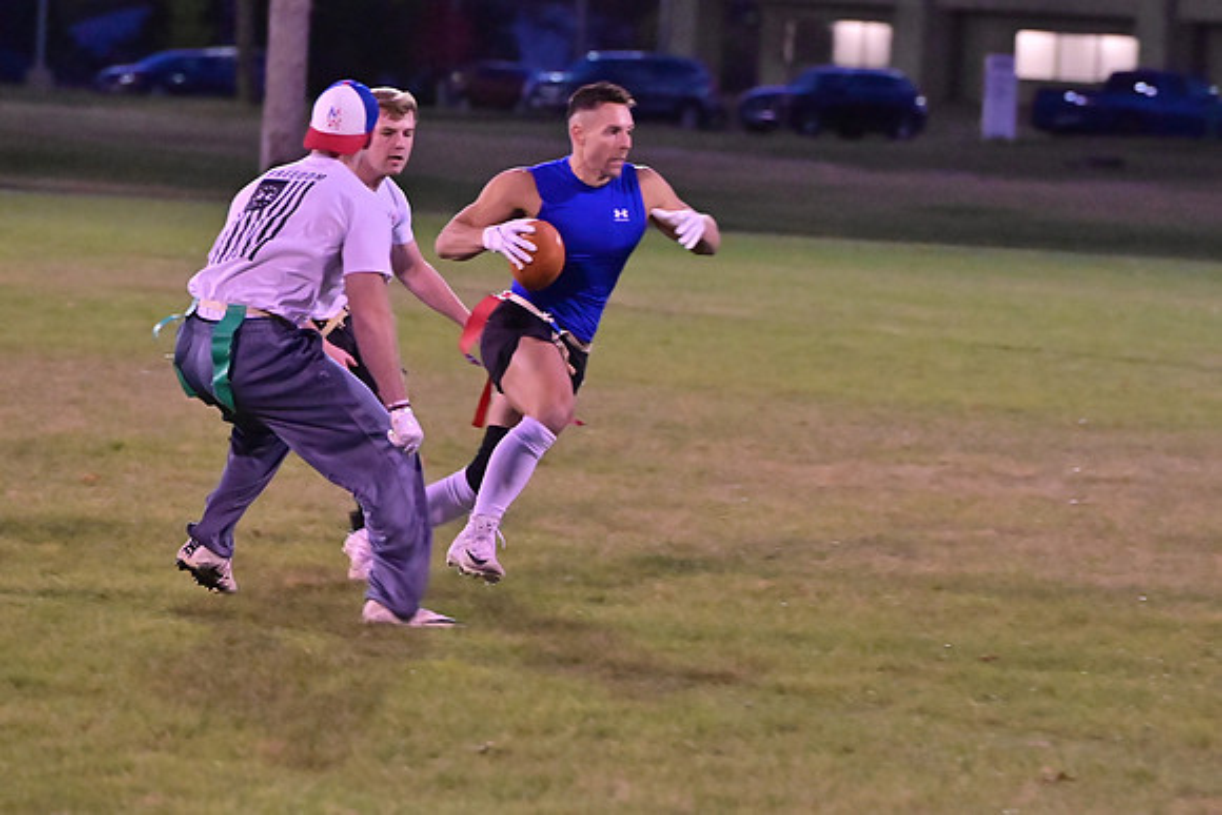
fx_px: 7639
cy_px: 408
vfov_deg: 6.1
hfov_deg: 9.1
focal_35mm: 225
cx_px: 611
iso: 6400
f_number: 4
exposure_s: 1/400
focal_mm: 150
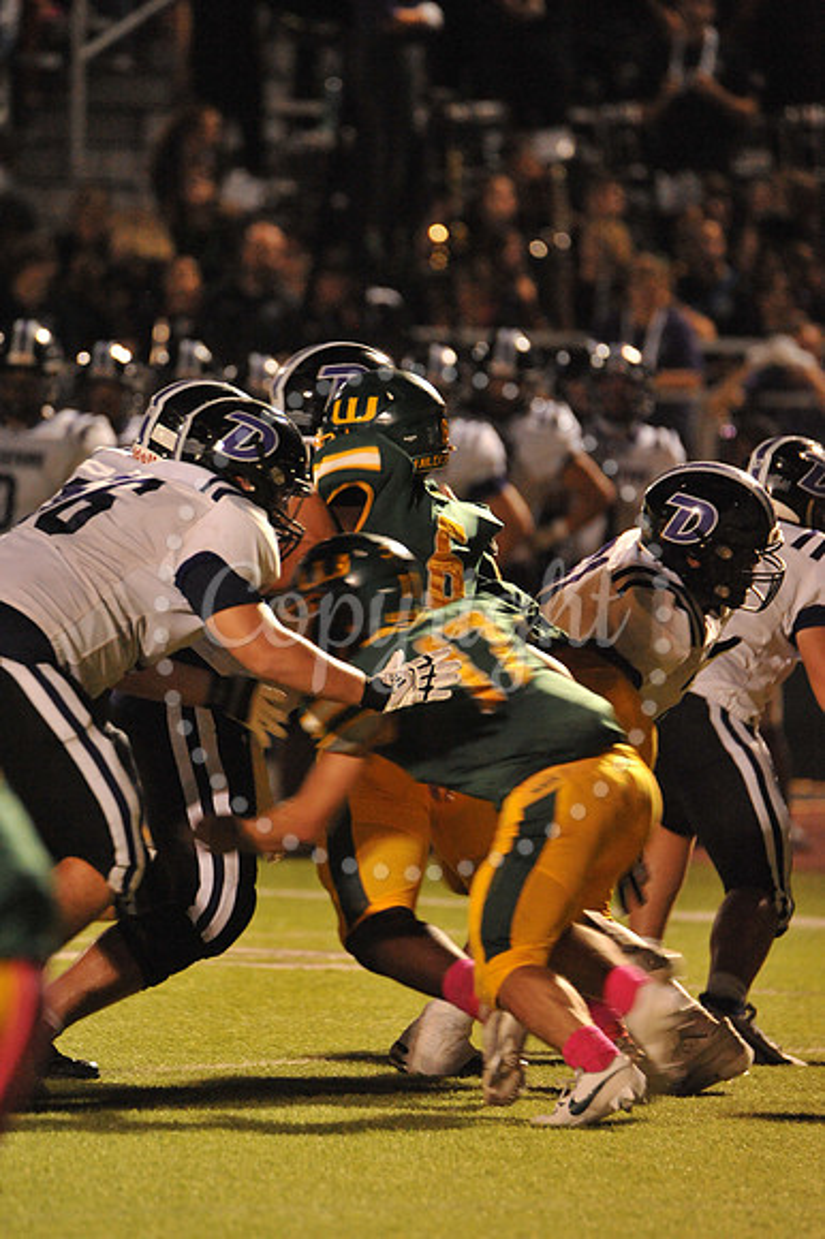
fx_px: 18927
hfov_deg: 2.5
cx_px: 412
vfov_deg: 3.8
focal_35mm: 550
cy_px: 620
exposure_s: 1/200
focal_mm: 550
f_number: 6.3
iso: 6400
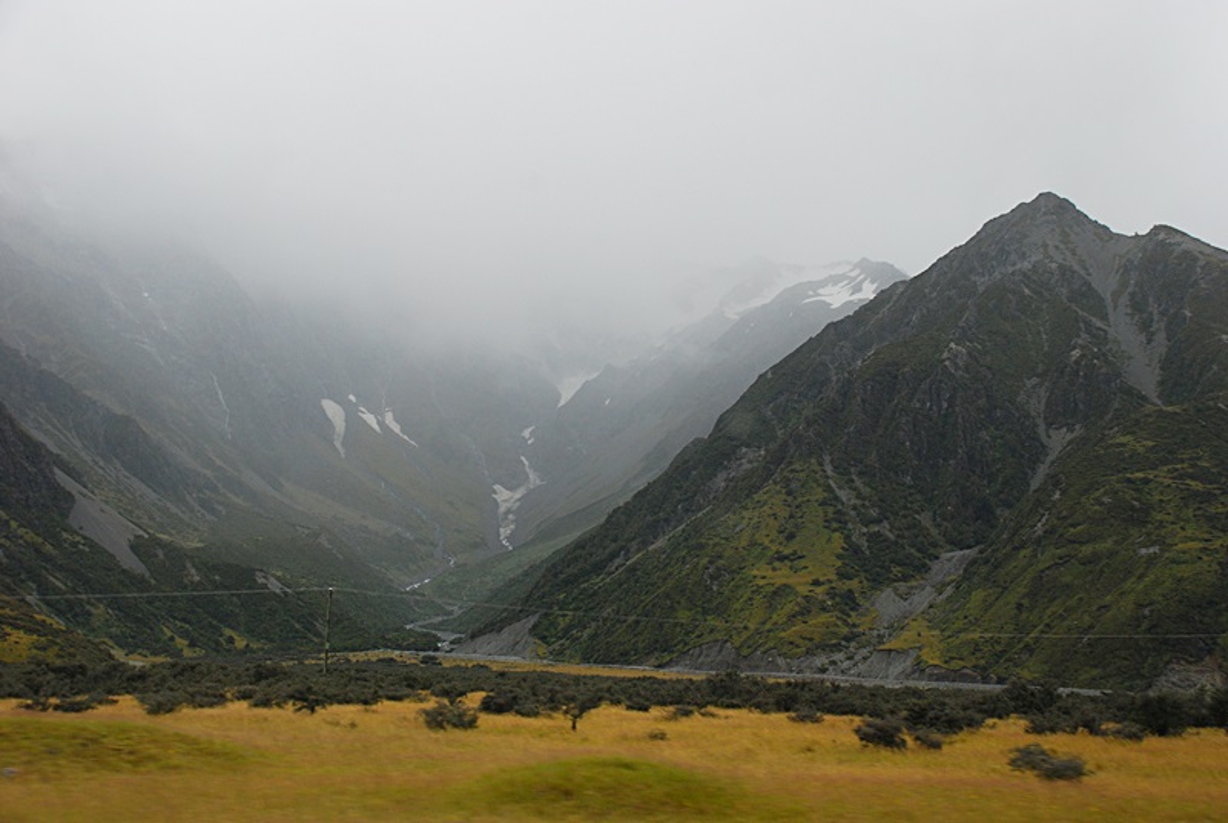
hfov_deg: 42.3
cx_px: 614
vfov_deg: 29.0
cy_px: 412
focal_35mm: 46
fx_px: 1588
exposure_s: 1/250
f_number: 6.3
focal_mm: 31
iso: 400
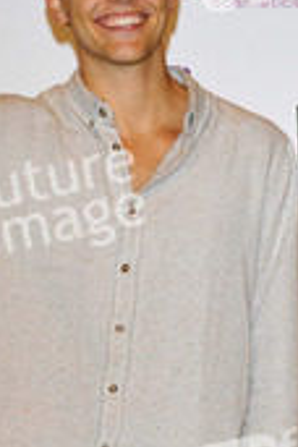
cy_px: 342
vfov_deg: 8.4
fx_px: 3042
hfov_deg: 5.6
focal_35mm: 245
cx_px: 88
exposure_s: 1/250
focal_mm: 105
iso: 800
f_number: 7.1
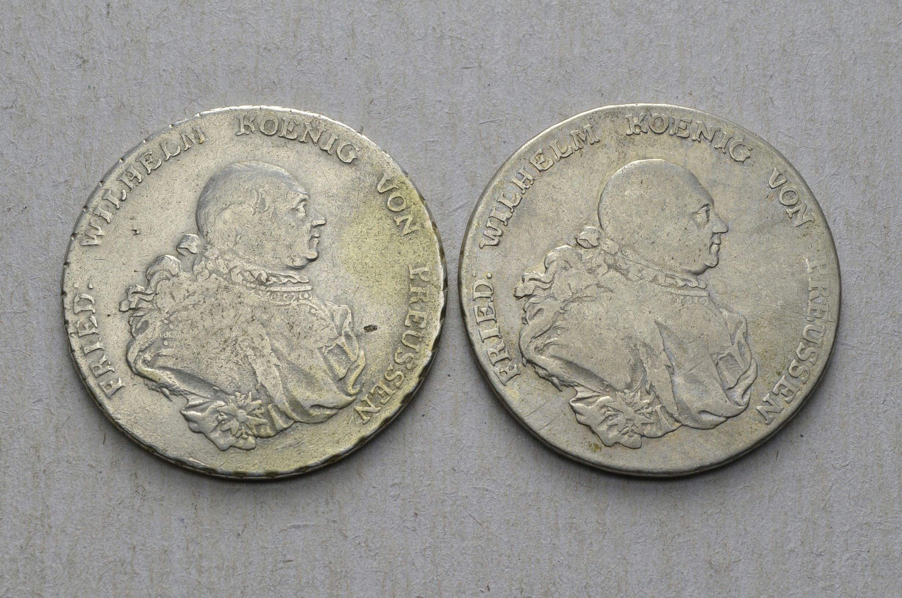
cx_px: 451
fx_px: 1875
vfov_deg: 18.1
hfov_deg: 27.0
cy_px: 299
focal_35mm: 75
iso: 400
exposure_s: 1/250
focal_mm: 50
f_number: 14
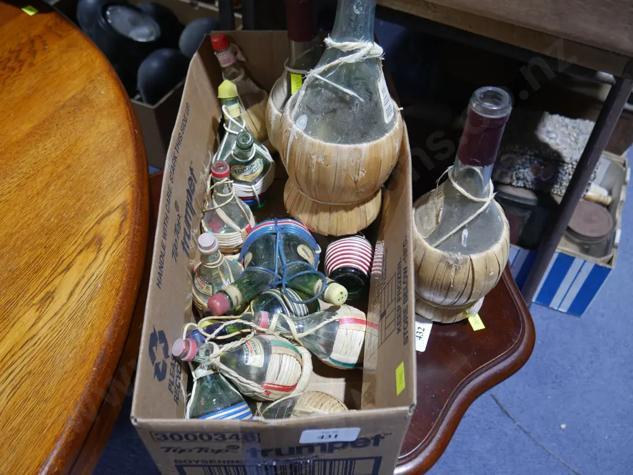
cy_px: 238
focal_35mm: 32
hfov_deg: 56.8
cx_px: 316
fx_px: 585
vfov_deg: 44.2
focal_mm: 16
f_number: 3.6
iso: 500
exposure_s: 1/60
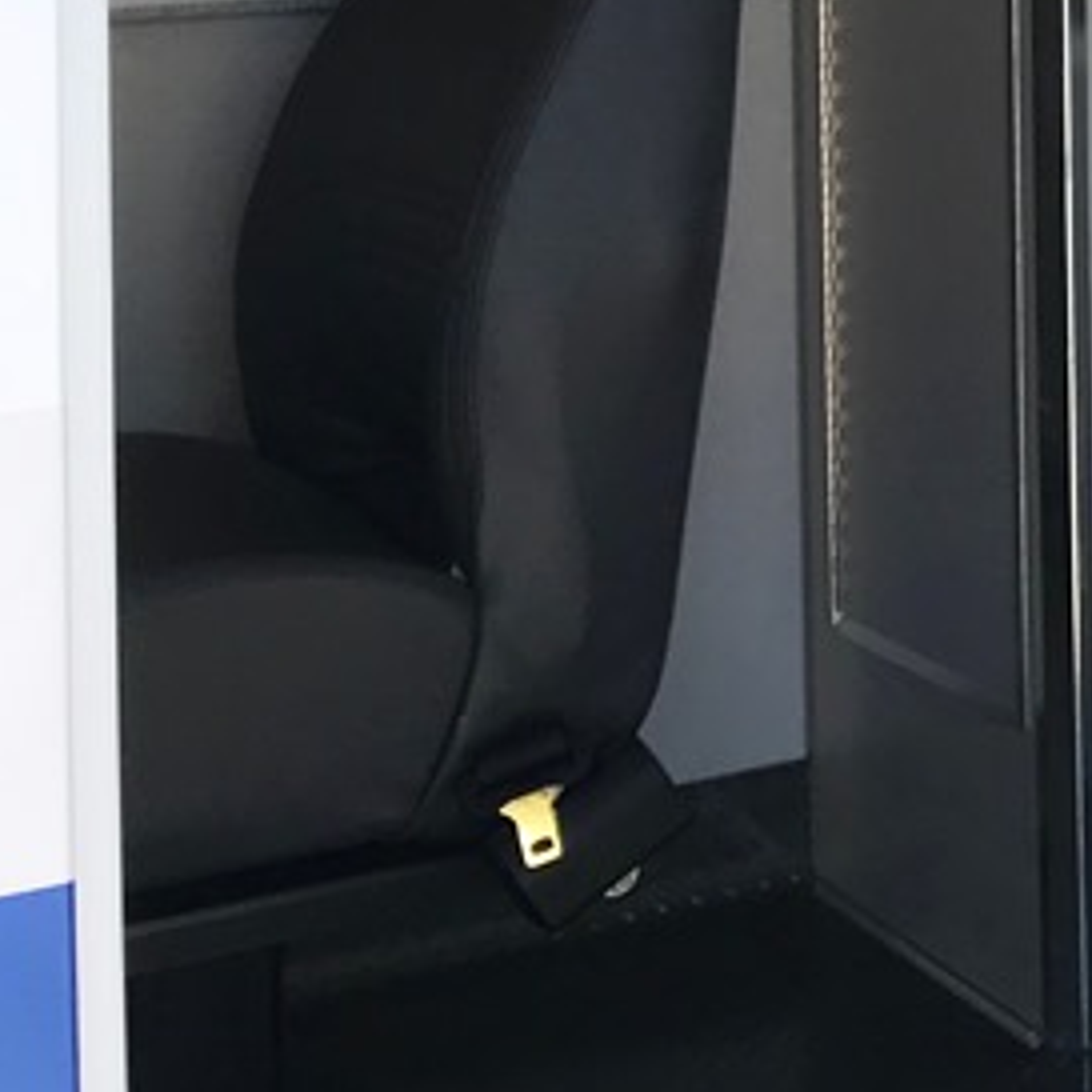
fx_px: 3319
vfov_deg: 17.6
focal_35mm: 93
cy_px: -308
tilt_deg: -1.2
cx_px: 1940
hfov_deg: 16.0
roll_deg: +1.4
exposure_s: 1/467
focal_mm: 3.99
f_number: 1.8
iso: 20
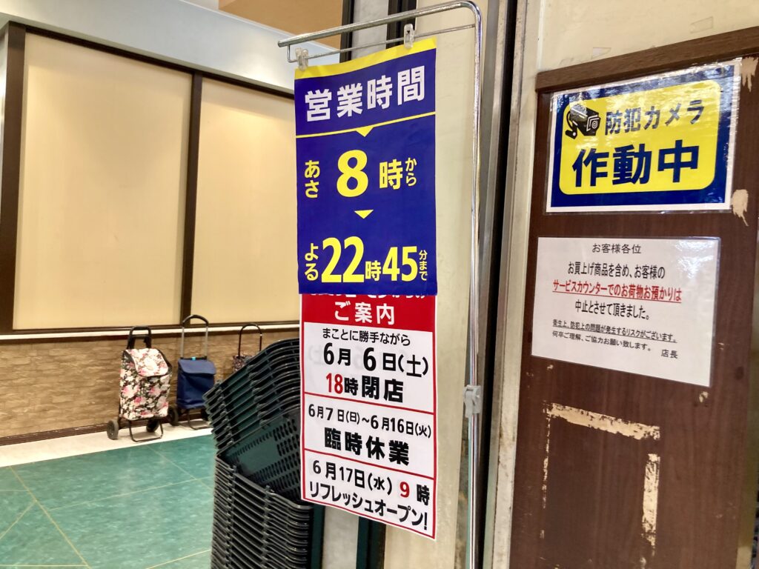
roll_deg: -3.4
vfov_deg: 49.7
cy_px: 284
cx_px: 380
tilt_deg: -1.0
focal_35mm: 28
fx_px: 614
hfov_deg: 63.4
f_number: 1.8
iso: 100
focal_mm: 3.99
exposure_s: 1/50
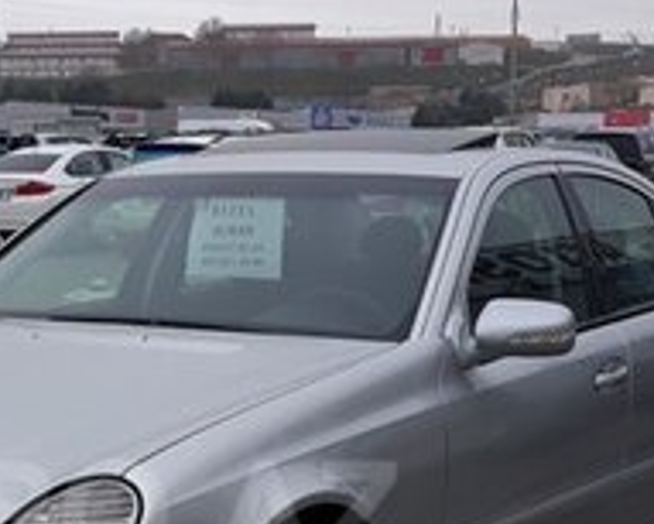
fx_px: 1762
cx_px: 48
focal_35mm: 91
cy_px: 512
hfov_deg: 20.5
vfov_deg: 16.6
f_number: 1.7
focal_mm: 3.71
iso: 40
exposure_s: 1/517
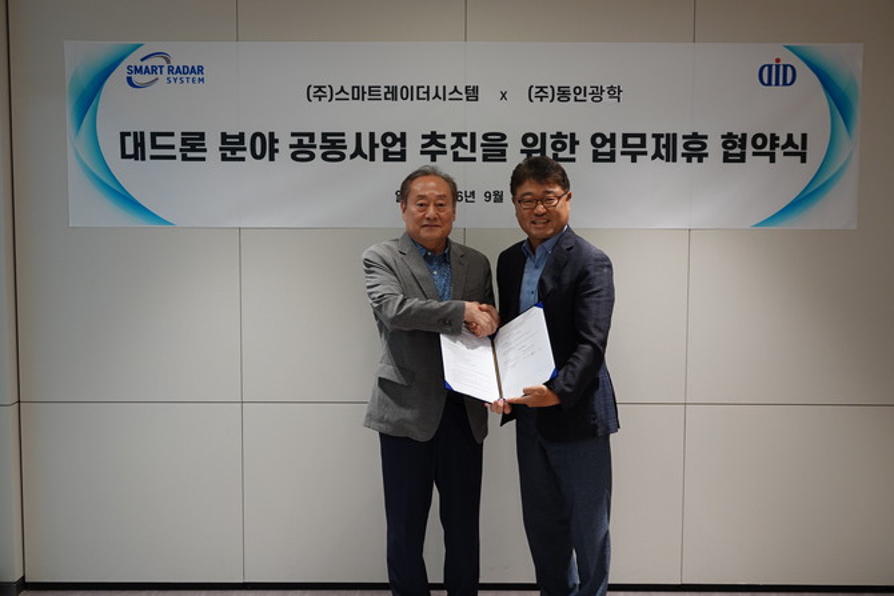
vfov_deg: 31.2
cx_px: 447
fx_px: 1068
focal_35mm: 43
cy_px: 298
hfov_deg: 45.4
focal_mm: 15.73
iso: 200
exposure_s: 1/50
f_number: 3.2
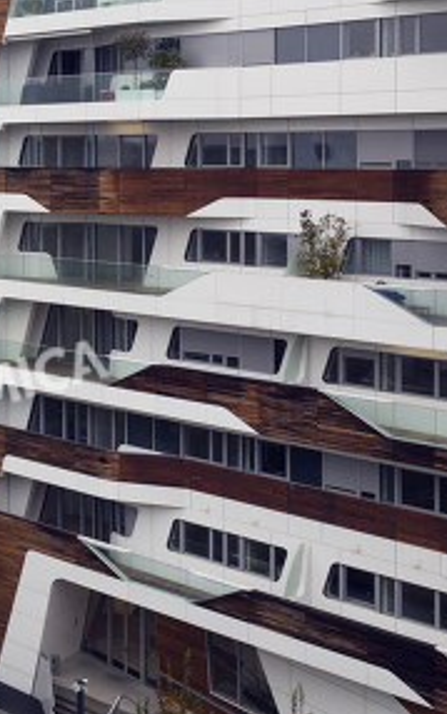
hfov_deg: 17.8
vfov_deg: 35.3
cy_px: 227
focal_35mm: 57
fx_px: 1110
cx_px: -382
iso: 500
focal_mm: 16
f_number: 9
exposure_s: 1/125
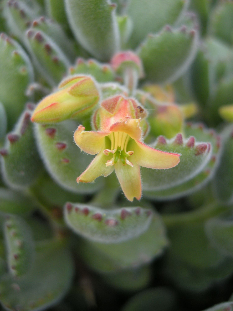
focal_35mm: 35
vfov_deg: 52.6
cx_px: 116
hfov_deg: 40.7
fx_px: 314
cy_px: 156
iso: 123
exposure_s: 1/53.8
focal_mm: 7.5
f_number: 2.7
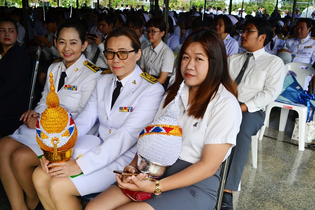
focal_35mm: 36
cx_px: 158
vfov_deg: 36.9
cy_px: 105
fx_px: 315
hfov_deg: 53.1
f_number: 6.3
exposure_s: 1/160
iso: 400
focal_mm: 24
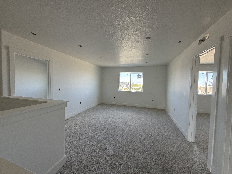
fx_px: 94
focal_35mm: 14
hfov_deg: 102.1
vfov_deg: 85.7
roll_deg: -1.3
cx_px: 116
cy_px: 87
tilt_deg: -1.5
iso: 80
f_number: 2.2
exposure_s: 1/99
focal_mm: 2.22
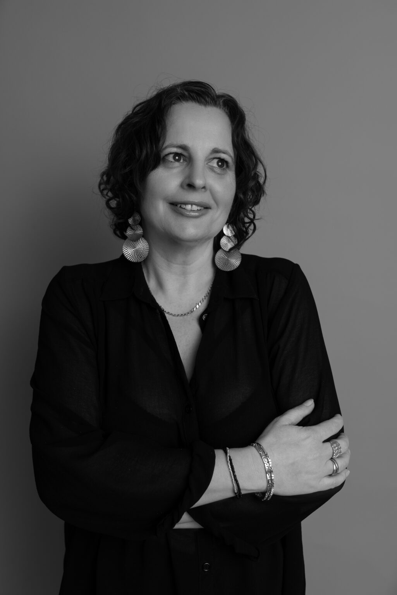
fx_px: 579
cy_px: 298
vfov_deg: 54.4
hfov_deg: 37.9
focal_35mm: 35
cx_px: 198
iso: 100
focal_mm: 35
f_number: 4.5
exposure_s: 1/125
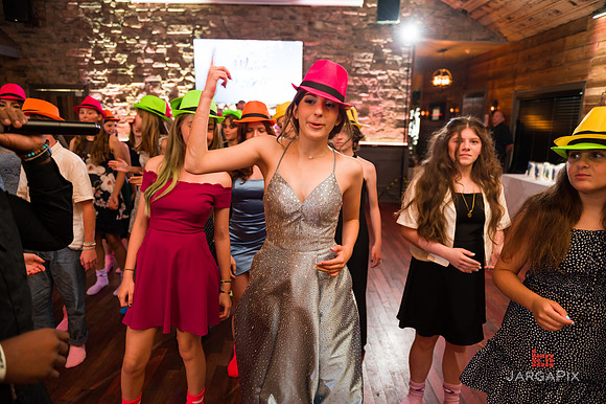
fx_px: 404
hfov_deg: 73.8
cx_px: 303
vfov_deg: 53.1
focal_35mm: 24
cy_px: 202
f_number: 3.2
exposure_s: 1/125
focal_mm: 24
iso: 1250
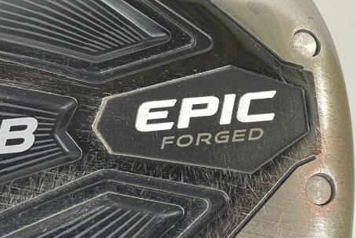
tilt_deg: -62.4
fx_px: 1128
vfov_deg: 12.0
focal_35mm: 114
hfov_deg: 17.8
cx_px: 76
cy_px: 167
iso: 160
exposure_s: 1/60
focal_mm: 6
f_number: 2
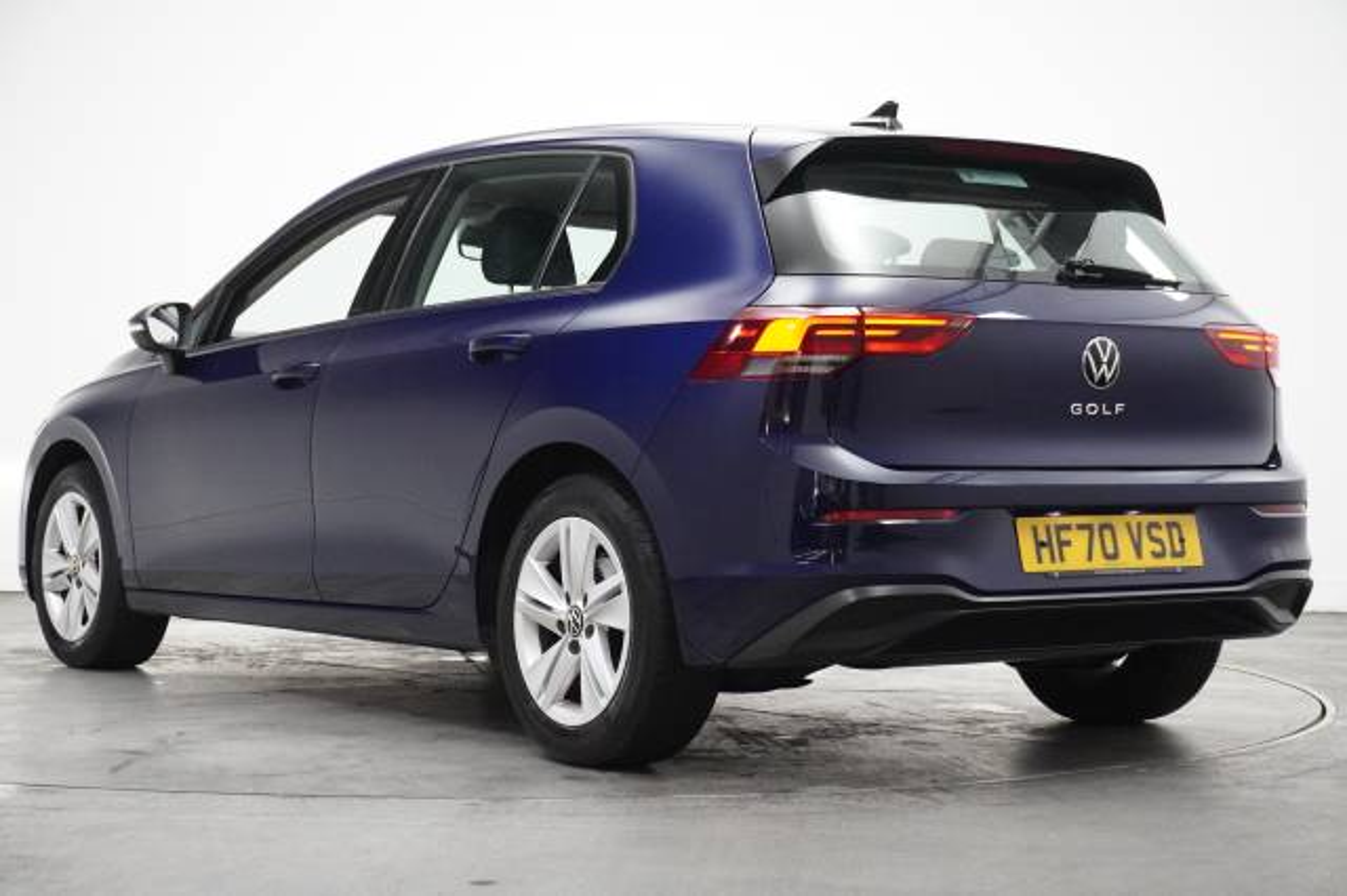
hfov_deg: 31.2
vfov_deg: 21.1
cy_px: 448
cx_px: 674
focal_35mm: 64
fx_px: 2412
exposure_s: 1/160
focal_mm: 43
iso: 6400
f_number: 5.6
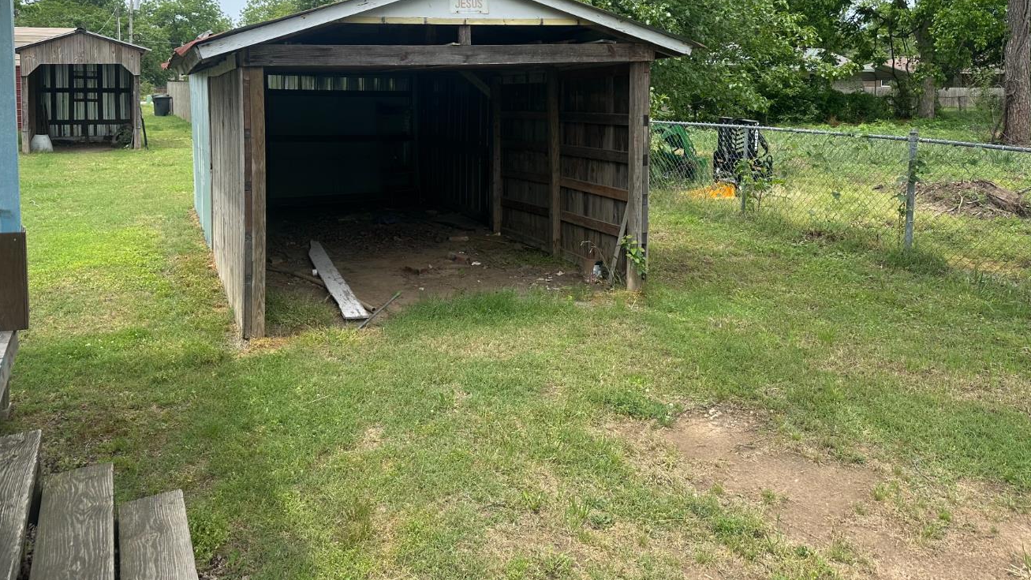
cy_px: 150
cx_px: 476
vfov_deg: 38.0
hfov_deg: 64.2
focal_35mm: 30
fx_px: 820
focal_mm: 6.86
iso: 80
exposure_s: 1/1779
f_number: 1.78
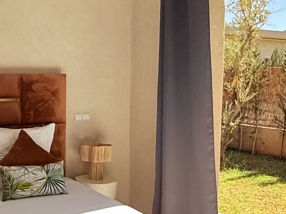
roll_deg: -1.6
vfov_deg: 27.5
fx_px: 438
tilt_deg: -5.6
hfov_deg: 36.1
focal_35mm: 53
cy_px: 111
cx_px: 124
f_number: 2.2
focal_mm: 2.22
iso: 50
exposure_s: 1/2976
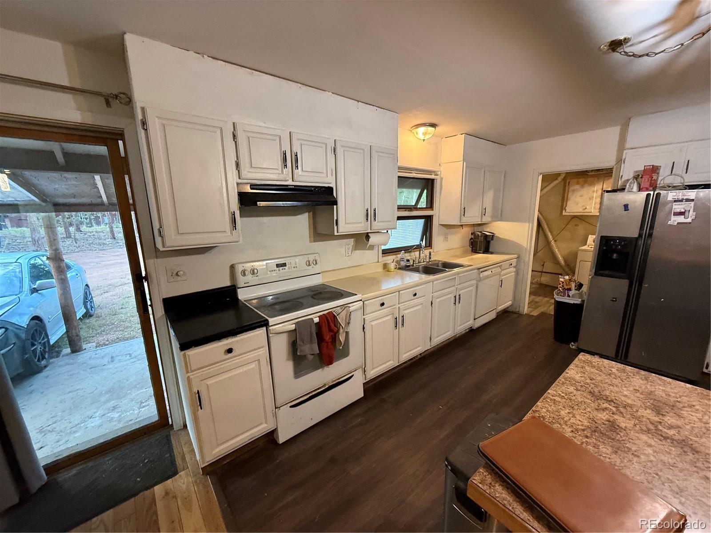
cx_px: 356
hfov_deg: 102.1
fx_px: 288
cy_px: 266
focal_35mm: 14
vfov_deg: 85.7
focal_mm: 2.22
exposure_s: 1/60
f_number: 2.2
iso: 400
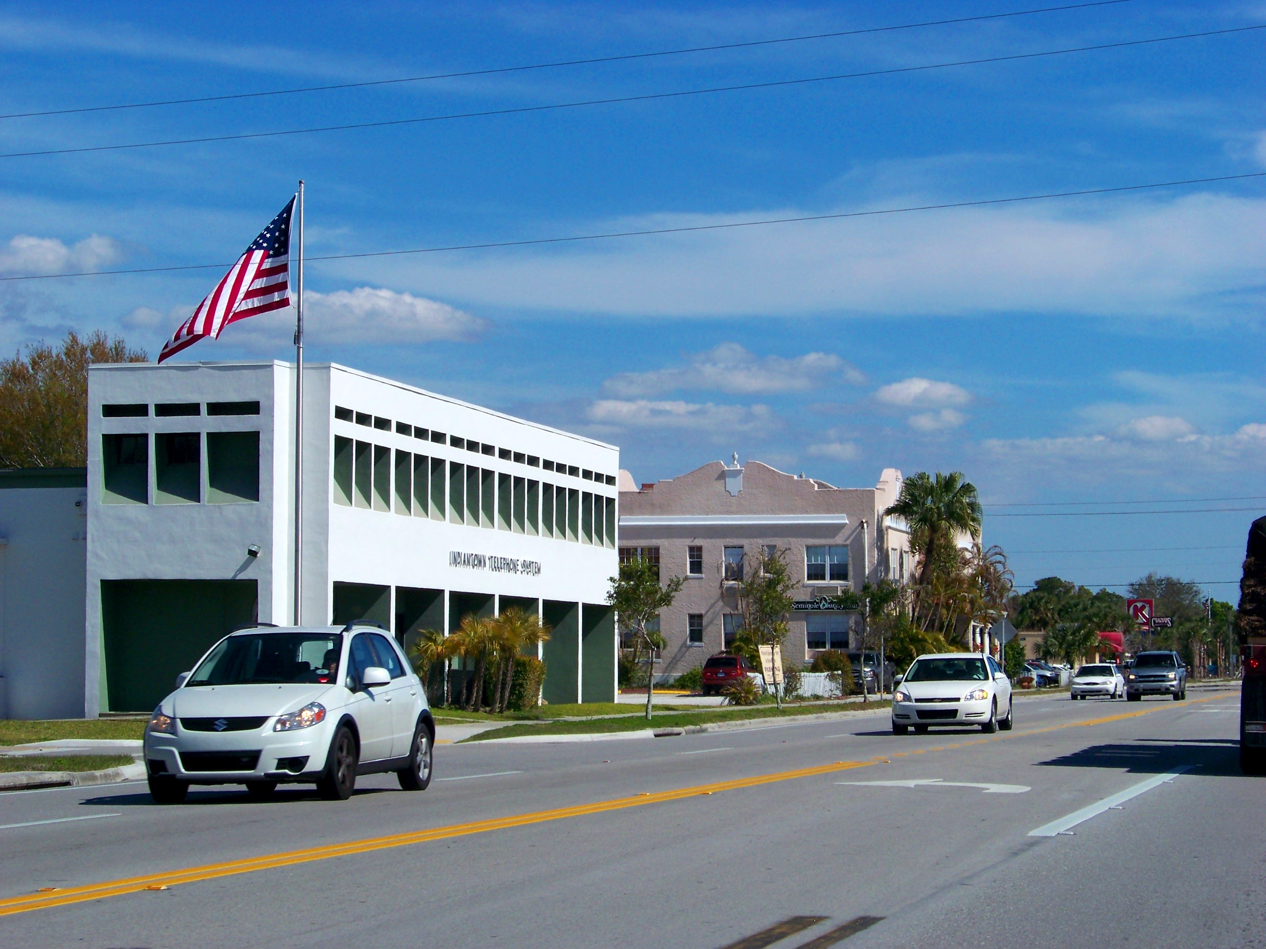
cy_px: 474
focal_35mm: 87
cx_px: 633
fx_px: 3182
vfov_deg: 17.0
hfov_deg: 22.5
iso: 64
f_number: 4.5
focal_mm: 14.6
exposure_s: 1/800
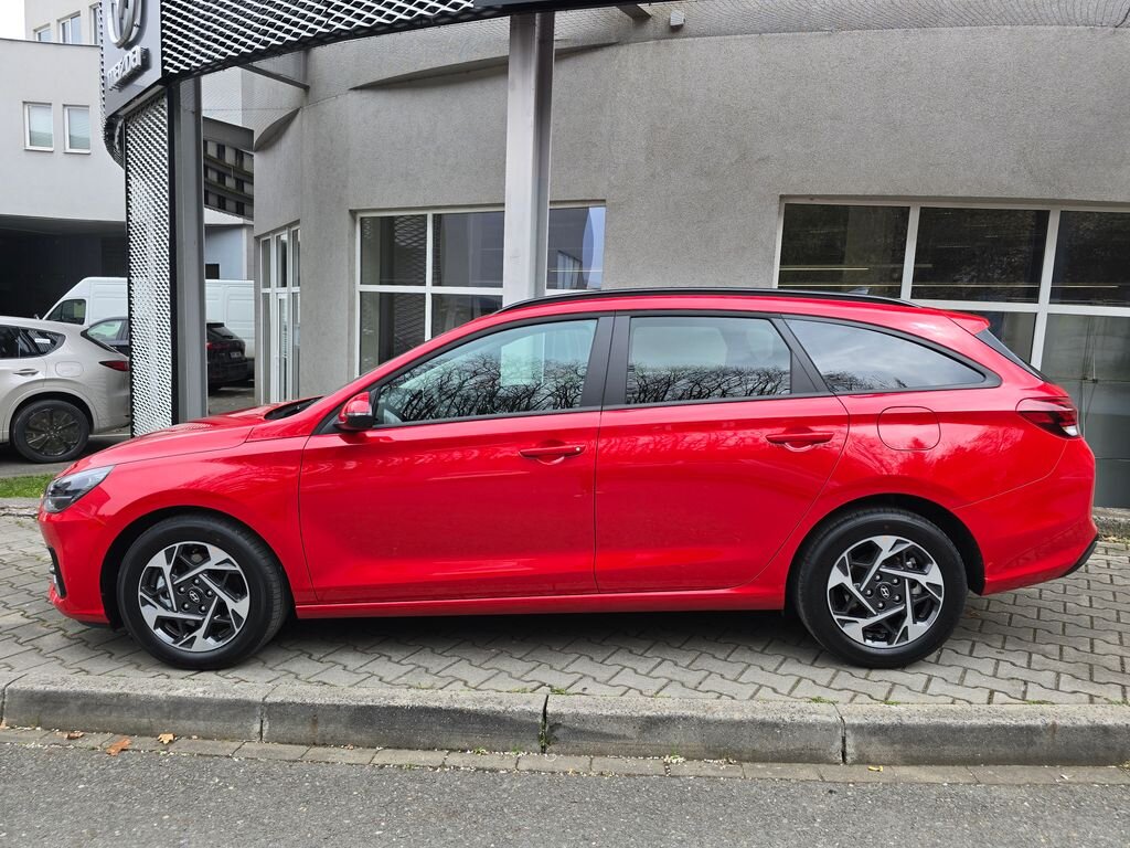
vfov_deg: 58.9
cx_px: 565
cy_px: 424
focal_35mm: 23
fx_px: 751
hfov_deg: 73.9
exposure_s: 1/186
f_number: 1.7
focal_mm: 6.3
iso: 12
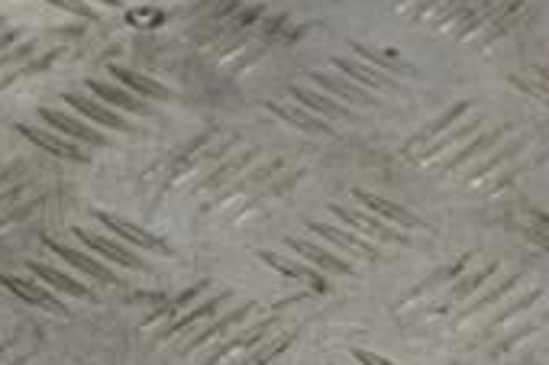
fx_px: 3870
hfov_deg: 7.9
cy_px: 481
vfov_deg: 5.4
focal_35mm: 254
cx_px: 904
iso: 400
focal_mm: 48
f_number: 5.6
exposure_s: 1/100
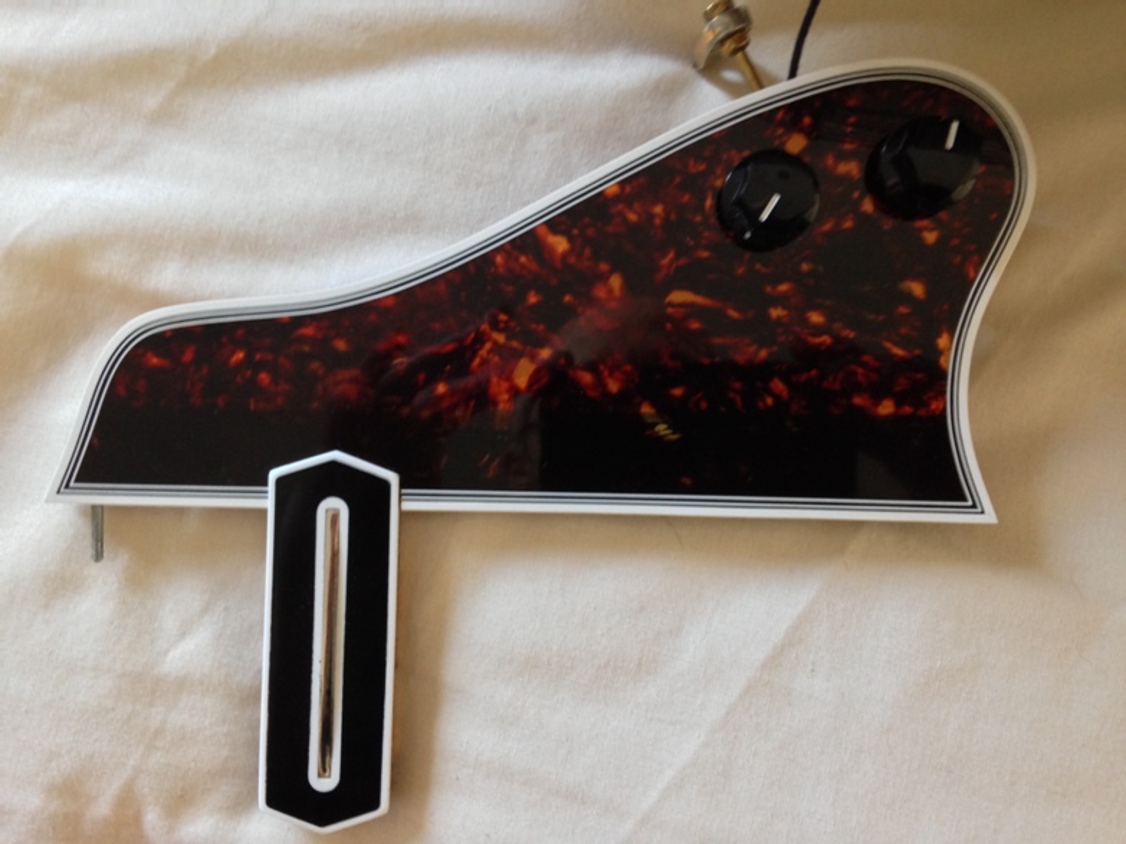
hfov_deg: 55.4
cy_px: 422
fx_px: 1073
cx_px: 563
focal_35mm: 33
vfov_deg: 42.9
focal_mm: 4.12
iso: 200
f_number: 2.4
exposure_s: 1/20
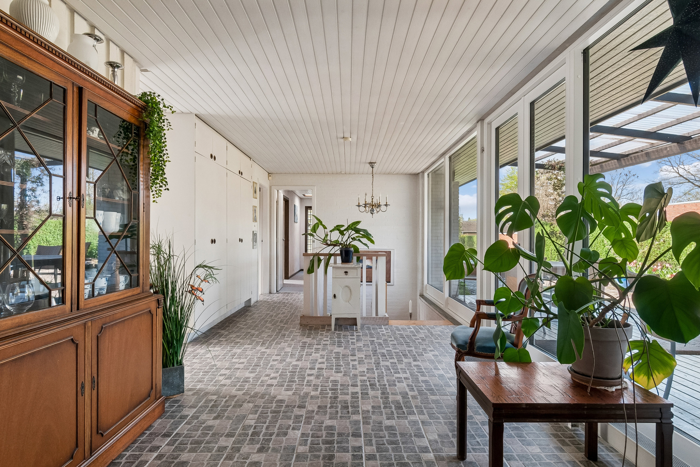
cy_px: 234
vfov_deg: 67.4
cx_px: 350
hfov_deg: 90.0
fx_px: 350
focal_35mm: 18
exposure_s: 1/20
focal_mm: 12
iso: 400
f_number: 10
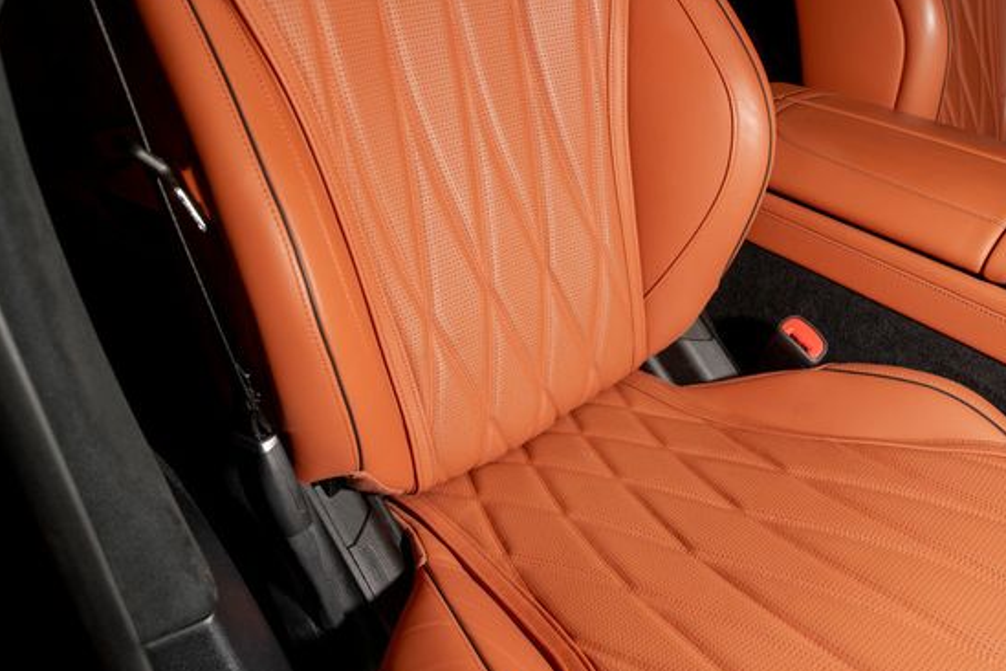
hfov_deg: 65.1
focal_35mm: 28
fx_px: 782
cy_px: 357
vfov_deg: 46.4
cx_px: 581
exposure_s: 1/50
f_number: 5.6
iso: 320
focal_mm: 24
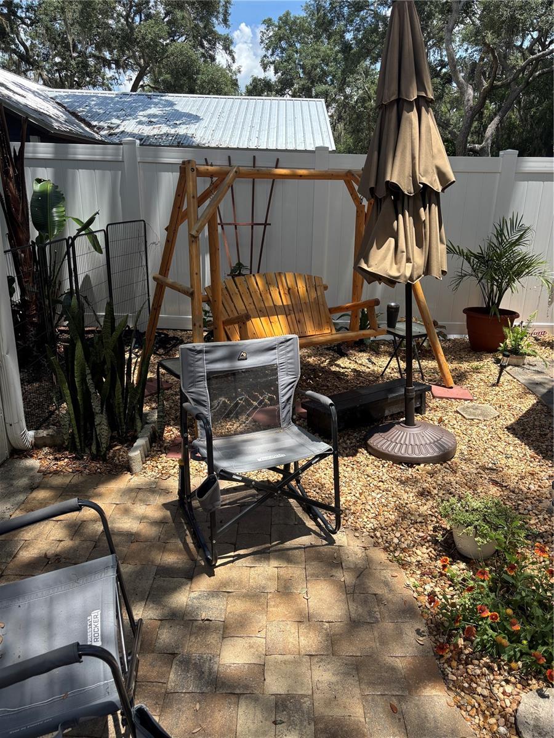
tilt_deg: -15.6
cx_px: 277
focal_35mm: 26
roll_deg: -1.0
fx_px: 555
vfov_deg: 67.3
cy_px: 369
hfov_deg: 53.1
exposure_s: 1/1642
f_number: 1.6
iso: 50
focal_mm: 5.96
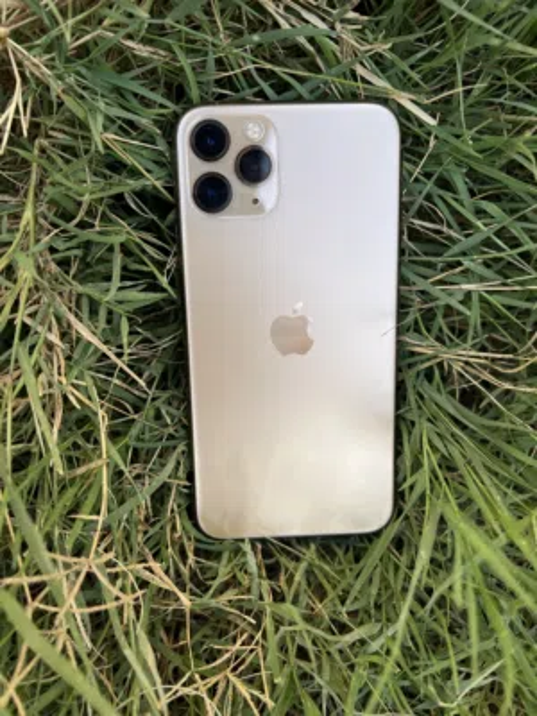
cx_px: 268
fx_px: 538
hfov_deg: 53.1
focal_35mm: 26
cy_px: 358
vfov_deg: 67.3
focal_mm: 5.7
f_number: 1.5
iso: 50
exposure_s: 1/650
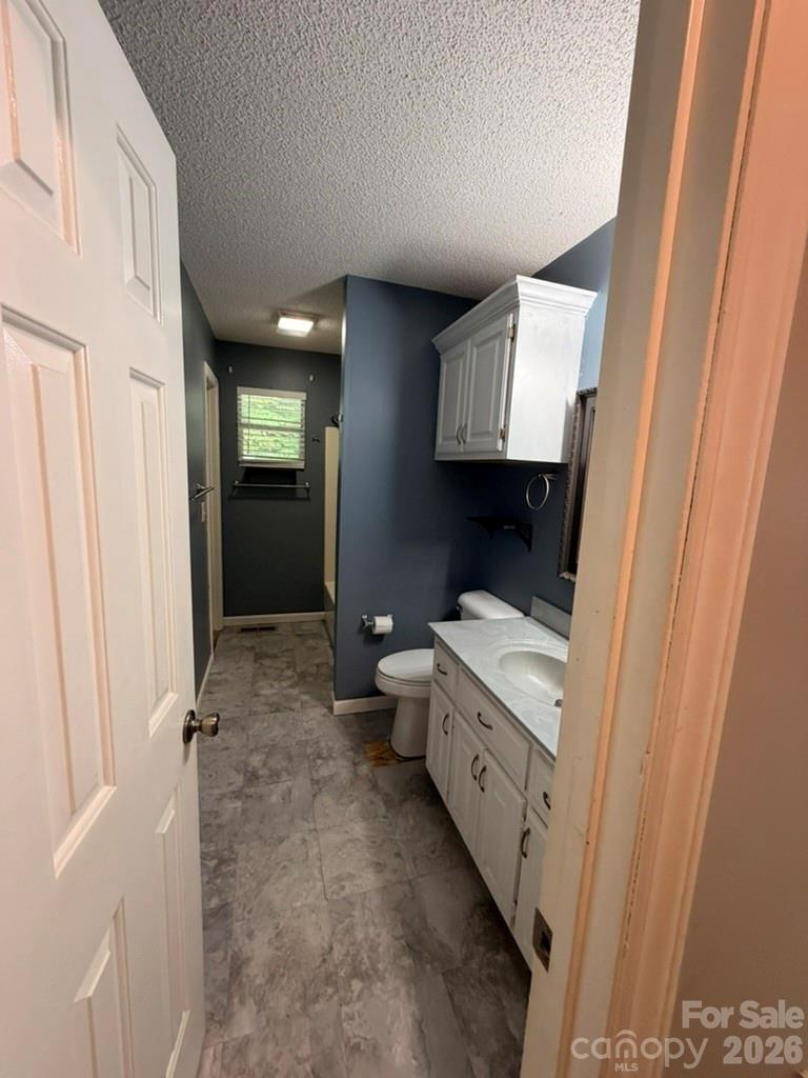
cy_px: 539
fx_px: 436
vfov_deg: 102.1
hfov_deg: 85.7
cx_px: 404
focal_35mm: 14
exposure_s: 1/60
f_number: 2.2
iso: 320
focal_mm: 2.22
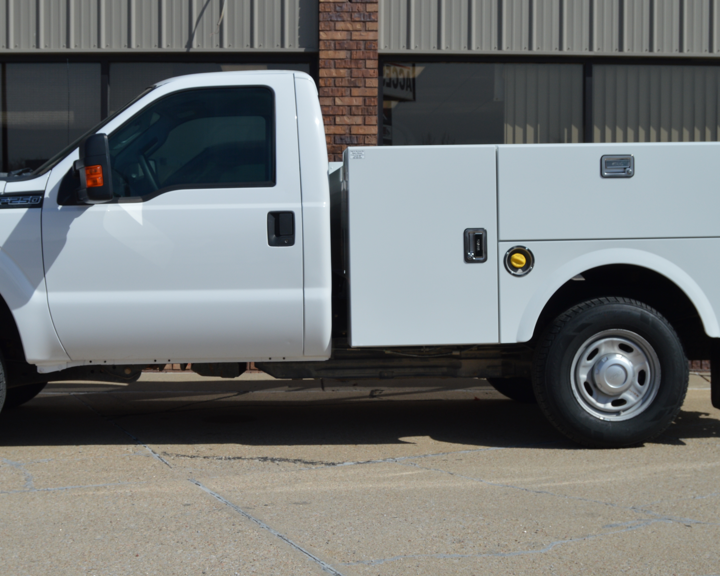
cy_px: 260
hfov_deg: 32.4
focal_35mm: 58
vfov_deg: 26.2
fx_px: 1236
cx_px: 302
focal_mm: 26
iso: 100
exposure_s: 1/500
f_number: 8
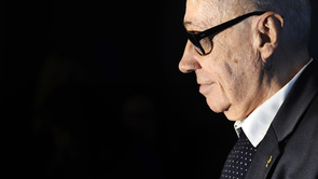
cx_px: 150
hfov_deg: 9.6
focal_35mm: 224
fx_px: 1889
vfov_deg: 5.4
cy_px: 94
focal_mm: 140
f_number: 5
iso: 200
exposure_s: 1/320
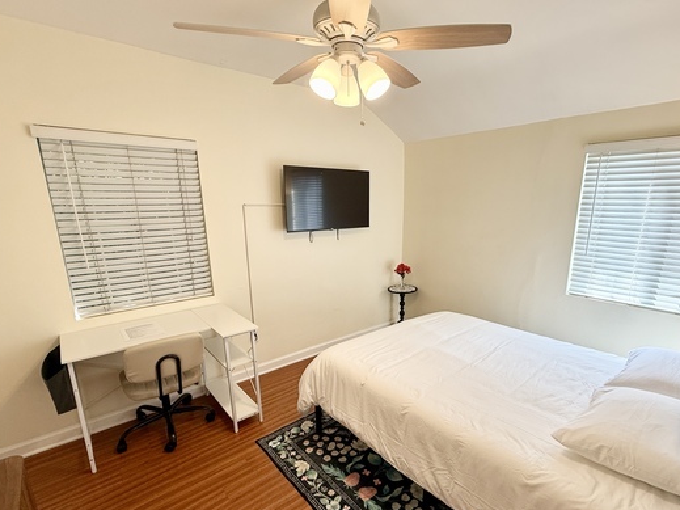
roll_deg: +0.3
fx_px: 354
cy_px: 286
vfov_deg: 71.3
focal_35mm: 18
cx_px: 375
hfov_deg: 87.5
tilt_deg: -14.8
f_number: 2.2
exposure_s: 1/120
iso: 80
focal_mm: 2.22
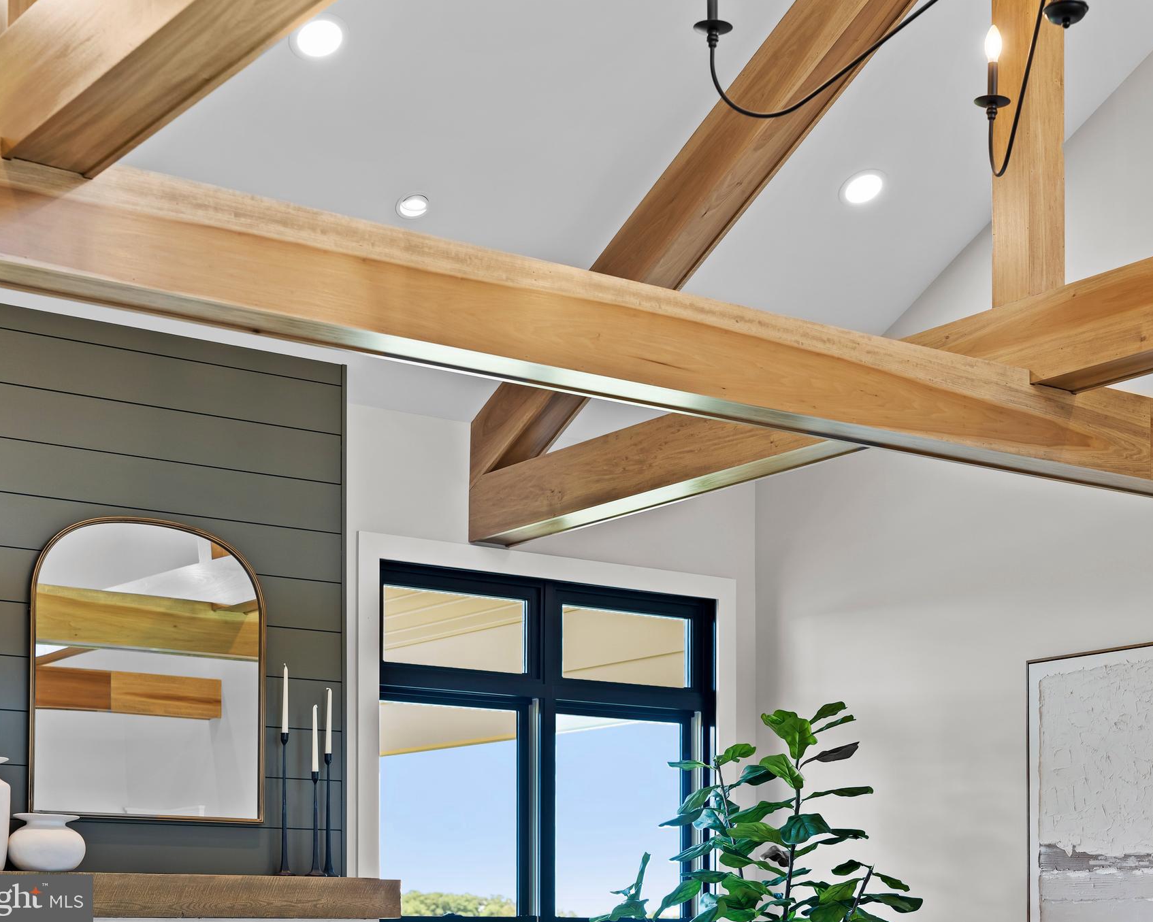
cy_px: 460
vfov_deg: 25.8
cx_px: 639
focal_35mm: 59
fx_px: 2013
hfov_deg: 31.9
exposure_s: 1/25
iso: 500
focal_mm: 52
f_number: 5
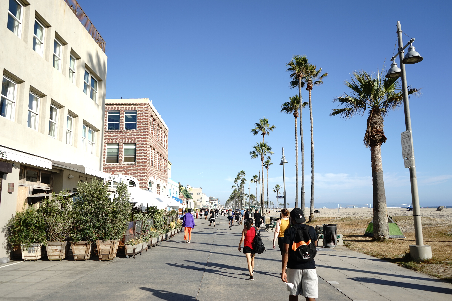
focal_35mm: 28
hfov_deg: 65.5
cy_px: 150
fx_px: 352
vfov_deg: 46.4
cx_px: 226
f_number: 4.5
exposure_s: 1/500
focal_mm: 28
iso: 64
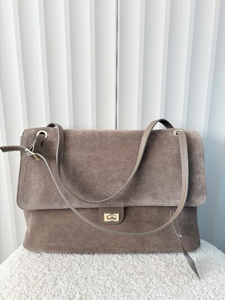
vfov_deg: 67.3
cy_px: 150
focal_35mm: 26
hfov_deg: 53.1
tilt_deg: -11.4
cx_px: 112
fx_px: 225
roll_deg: +0.0
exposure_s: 1/121
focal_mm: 5.96
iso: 32
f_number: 1.6
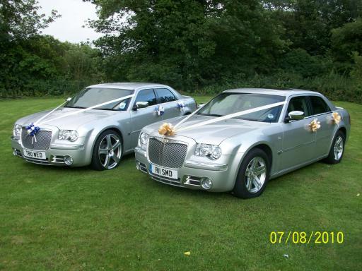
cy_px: 136
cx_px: 181
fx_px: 356
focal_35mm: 34
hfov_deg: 54.0
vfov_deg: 41.8
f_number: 2.8
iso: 64
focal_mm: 5.7
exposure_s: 1/86.1
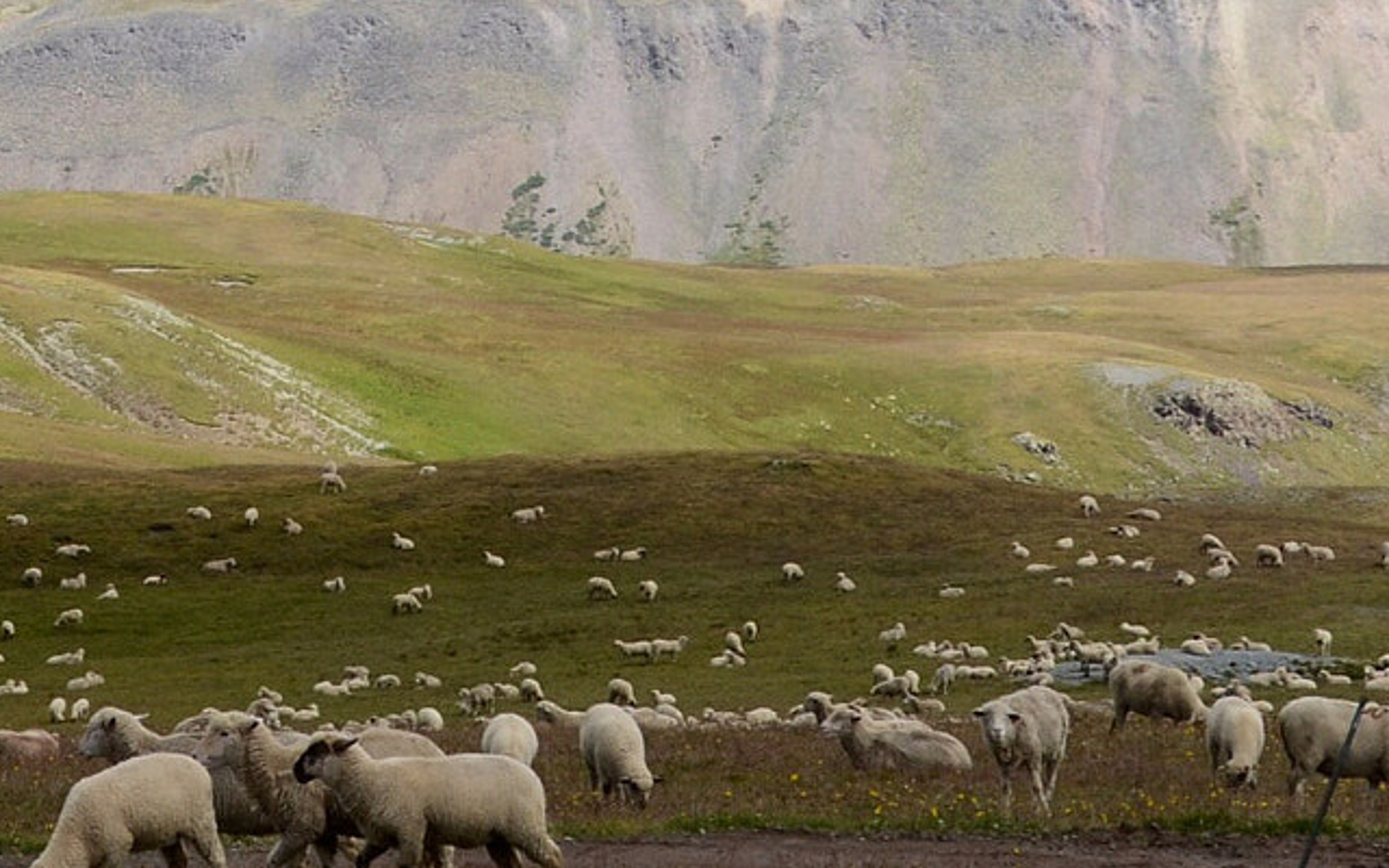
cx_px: 1113
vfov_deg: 10.7
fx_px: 4618
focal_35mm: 122
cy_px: 177
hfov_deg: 17.0
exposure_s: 1/250
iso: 100
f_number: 8
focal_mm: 32
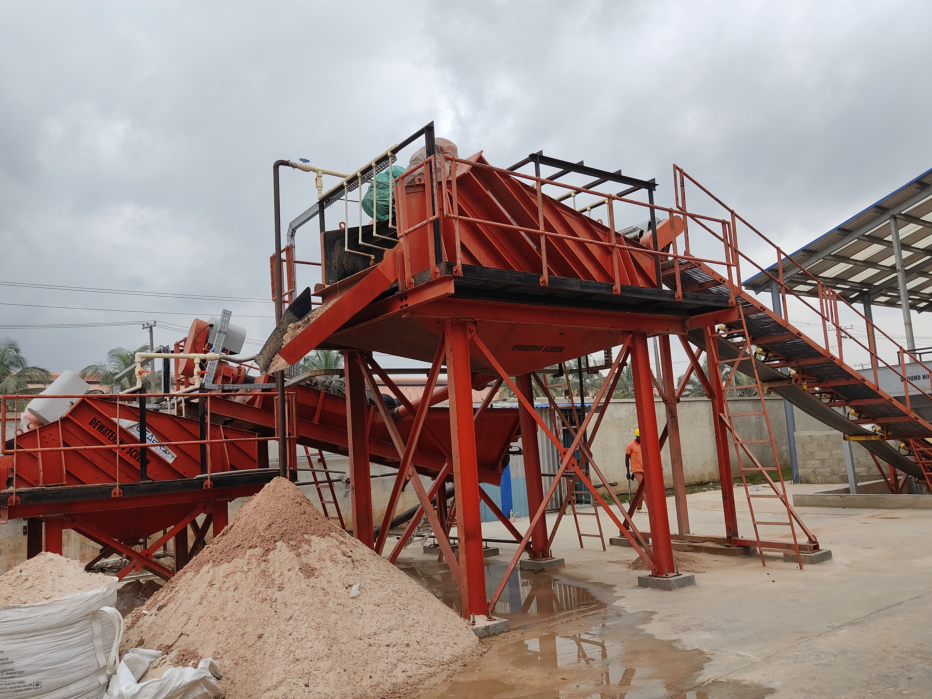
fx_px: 727
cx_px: 459
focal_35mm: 27
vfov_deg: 51.3
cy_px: 358
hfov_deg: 65.3
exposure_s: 1/523
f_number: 1.79
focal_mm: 4.74
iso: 100
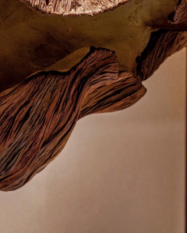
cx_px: 89
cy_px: 34
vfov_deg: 11.7
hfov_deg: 9.4
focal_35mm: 164
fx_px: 1135
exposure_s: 1/40
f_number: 4
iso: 2500
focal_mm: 69
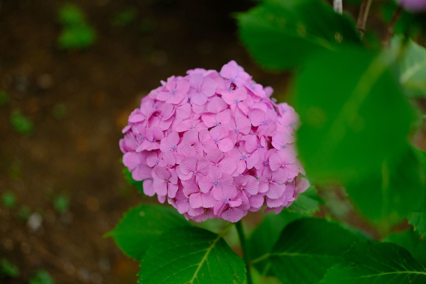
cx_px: 213
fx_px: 627
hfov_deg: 37.5
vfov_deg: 25.5
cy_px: 142
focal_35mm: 53
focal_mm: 35
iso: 640
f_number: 2
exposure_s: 1/600
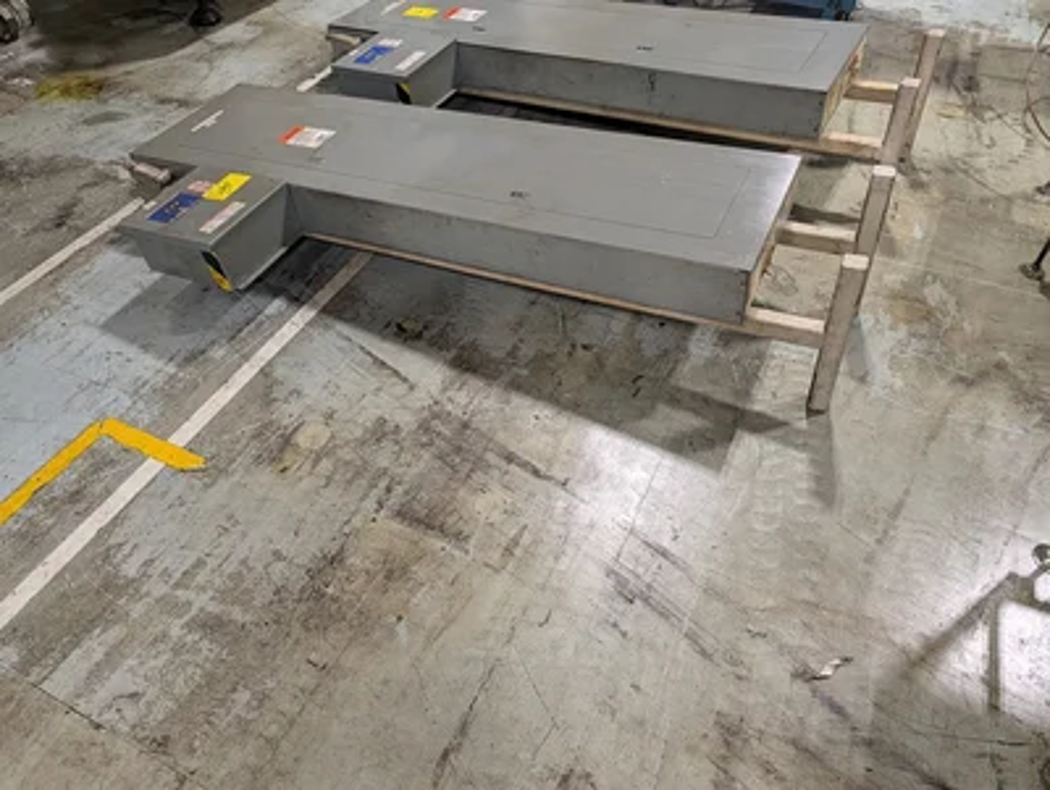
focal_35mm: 24
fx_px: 729
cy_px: 395
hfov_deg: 71.5
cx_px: 525
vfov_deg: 56.9
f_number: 1.68
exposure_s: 1/1214
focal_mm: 6.9
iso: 798
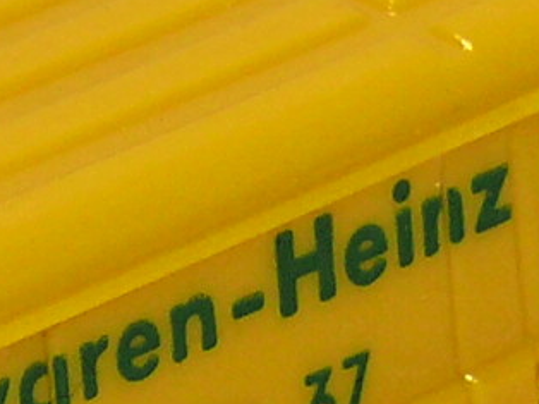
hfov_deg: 3.1
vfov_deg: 2.3
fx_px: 10004
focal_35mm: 643
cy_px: 504
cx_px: 7
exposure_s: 1/30
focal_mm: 15
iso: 100
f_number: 4
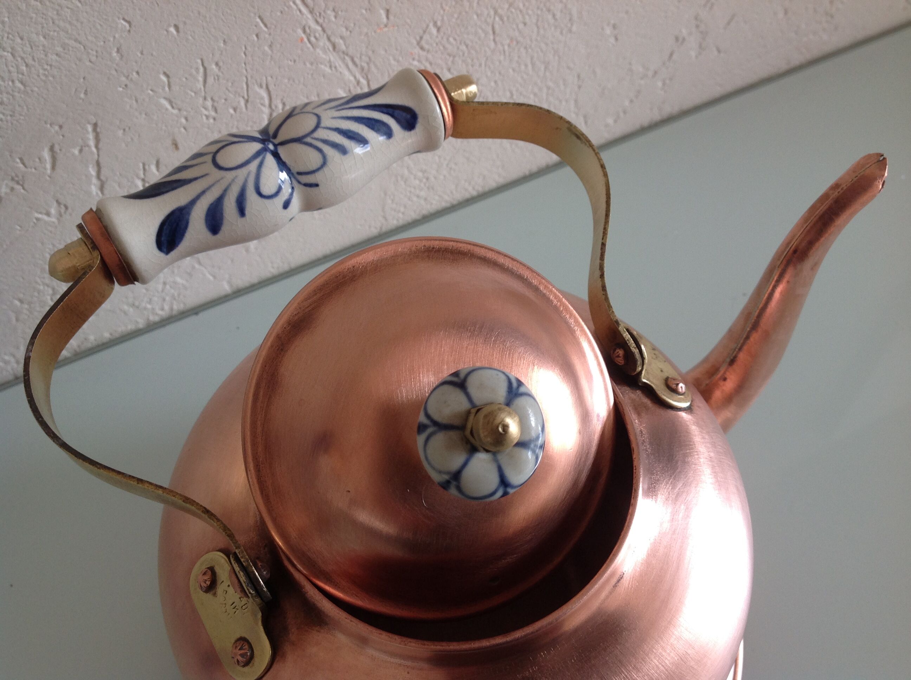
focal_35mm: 35
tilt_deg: -57.4
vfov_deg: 40.6
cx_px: 456
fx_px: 920
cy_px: 340
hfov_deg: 52.7
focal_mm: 4.28
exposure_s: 1/60
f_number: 2.4
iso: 64
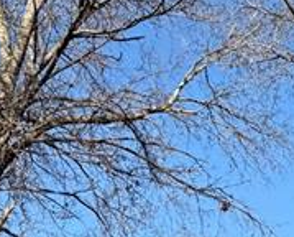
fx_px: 680
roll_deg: +0.2
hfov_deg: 21.7
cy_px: 357
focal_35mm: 78
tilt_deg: +14.3
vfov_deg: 17.7
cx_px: 394
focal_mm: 2.22
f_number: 2.2
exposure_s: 1/770
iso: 40
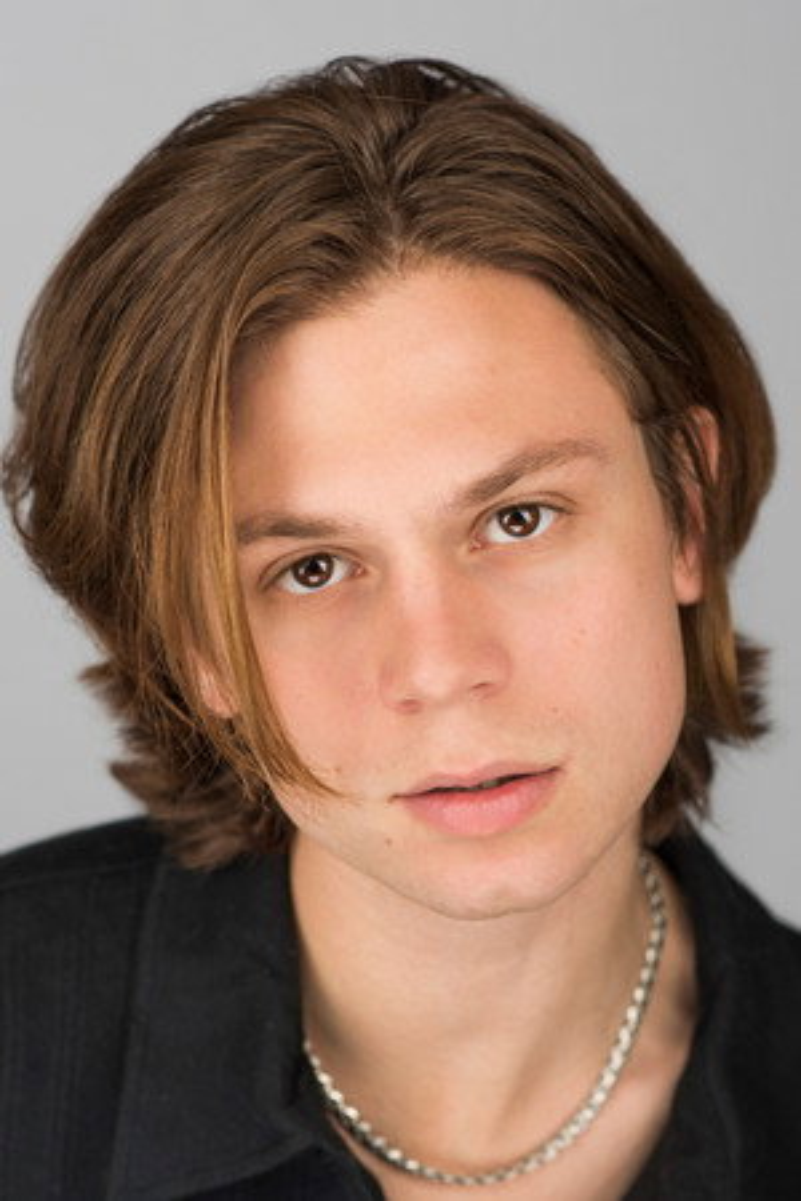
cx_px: 400
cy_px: 600
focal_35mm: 85
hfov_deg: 16.1
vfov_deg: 23.9
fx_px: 2837
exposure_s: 1/160
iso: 80
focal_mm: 85
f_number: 4.5
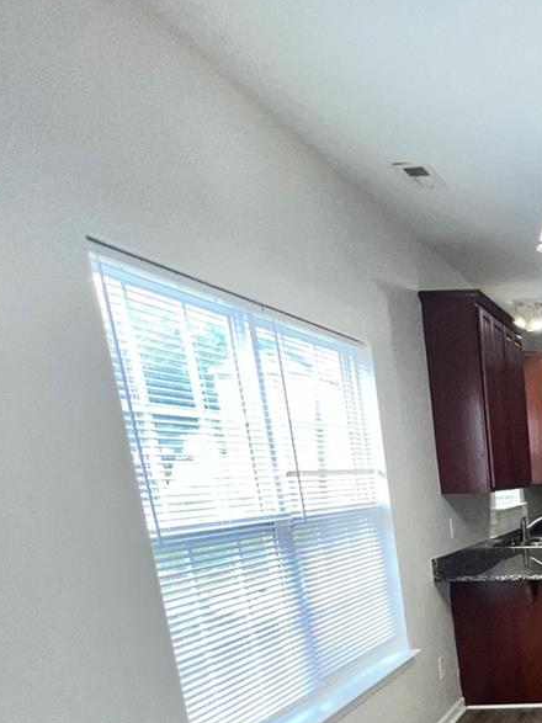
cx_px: 673
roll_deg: +1.9
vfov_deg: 46.6
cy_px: 696
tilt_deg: -16.2
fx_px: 710
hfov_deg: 33.0
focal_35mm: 34
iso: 64
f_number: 1.8
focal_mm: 1.57
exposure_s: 1/122
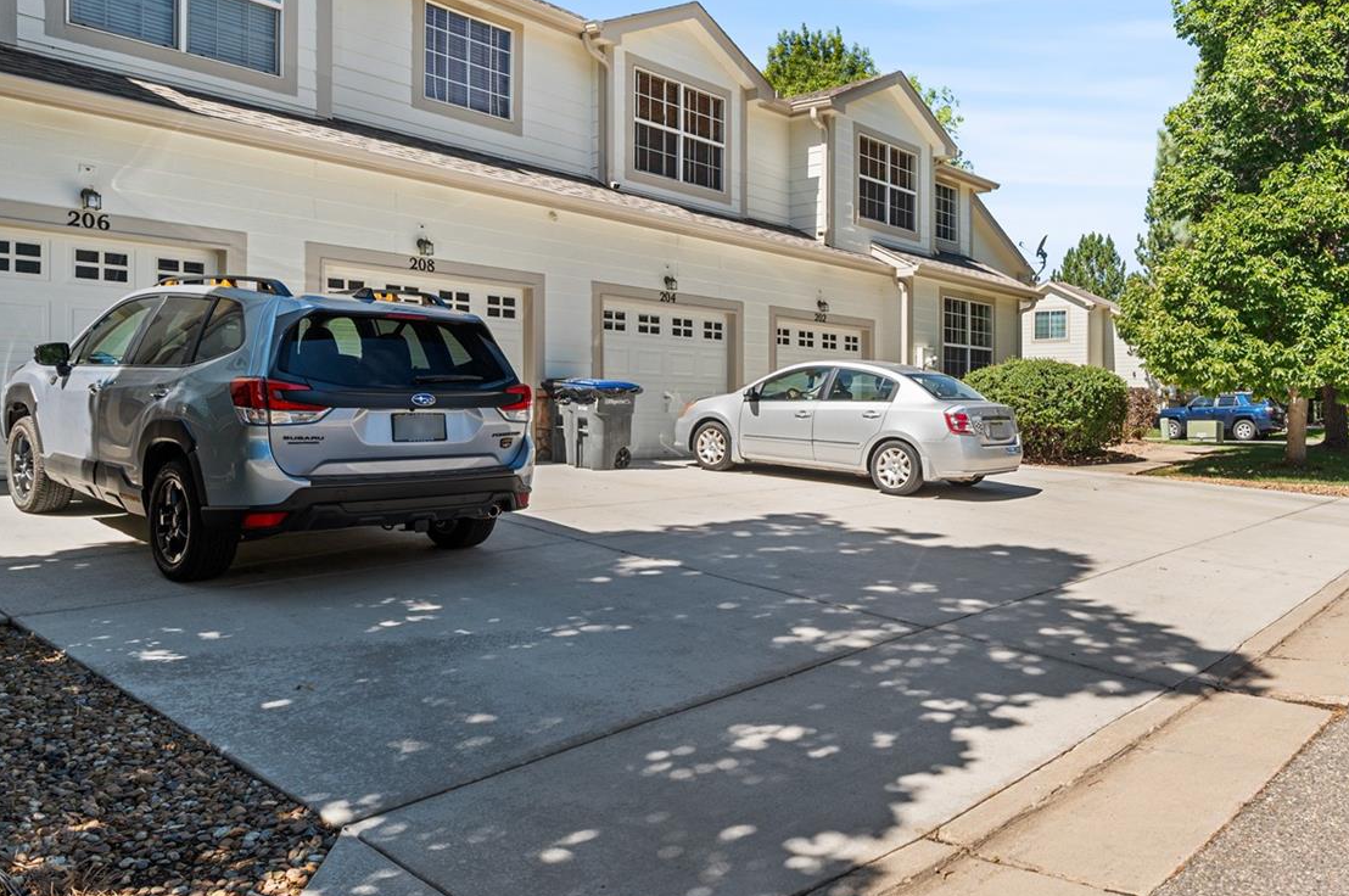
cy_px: 349
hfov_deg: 67.0
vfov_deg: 49.1
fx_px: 973
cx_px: 931
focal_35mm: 26
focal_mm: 18
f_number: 8
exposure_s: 1/100
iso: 250
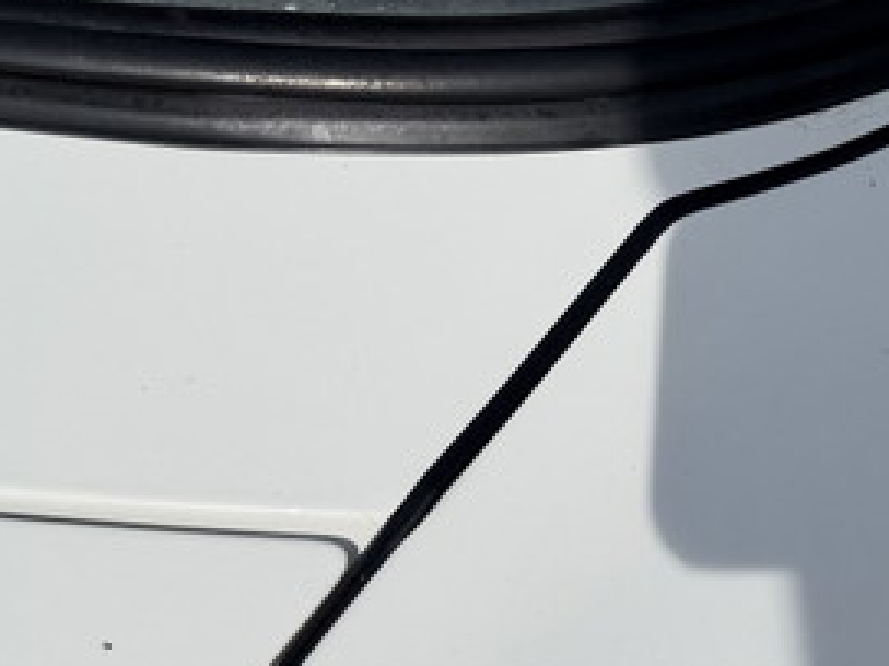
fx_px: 1746
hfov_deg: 27.7
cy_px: 318
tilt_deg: -43.4
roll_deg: +2.6
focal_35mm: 68
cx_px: 768
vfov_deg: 21.6
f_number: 1.78
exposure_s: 1/14286
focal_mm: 6.76
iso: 80
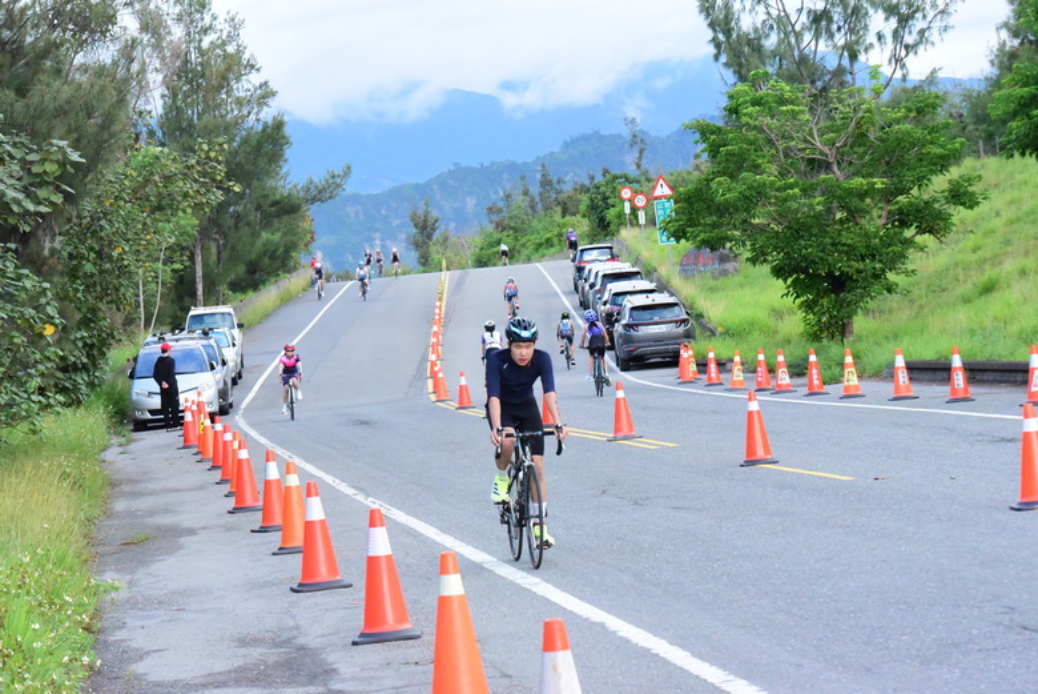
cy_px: 347
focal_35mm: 122
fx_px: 3519
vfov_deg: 11.3
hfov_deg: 16.8
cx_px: 519
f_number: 13
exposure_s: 1/2000
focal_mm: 122
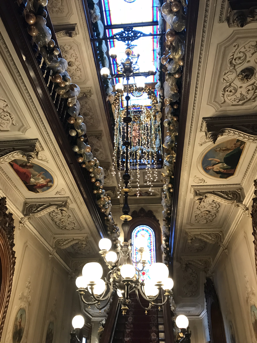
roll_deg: -1.7
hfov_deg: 49.7
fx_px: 277
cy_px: 172
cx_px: 128
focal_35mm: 28
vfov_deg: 63.4
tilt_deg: +35.9
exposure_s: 1/15
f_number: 1.8
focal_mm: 3.99
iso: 100
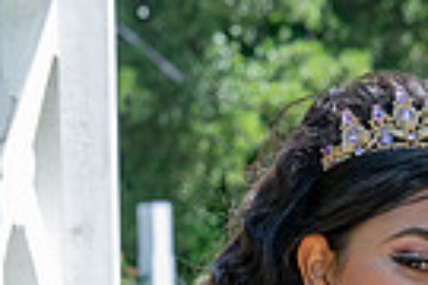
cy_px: 504
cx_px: 457
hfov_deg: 6.0
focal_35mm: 345
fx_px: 4101
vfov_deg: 4.0
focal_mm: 70
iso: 200
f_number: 6.3
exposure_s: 1/200
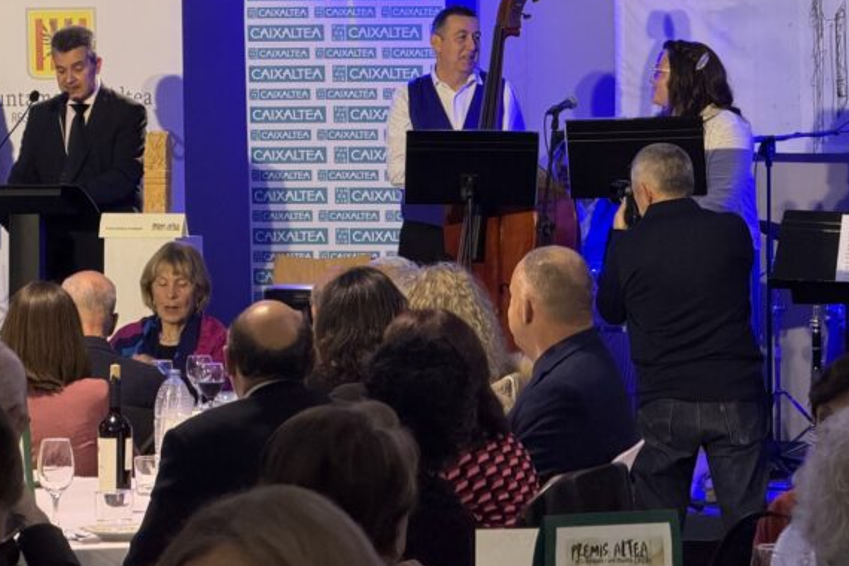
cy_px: 27
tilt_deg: +1.1
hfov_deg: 11.0
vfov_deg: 7.3
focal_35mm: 187
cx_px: 430
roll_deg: +0.0
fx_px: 4410
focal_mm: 16.89
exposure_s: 1/50
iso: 400
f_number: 2.8
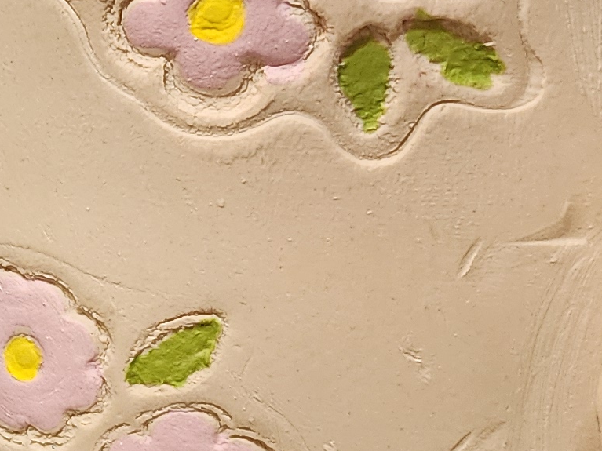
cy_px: 183
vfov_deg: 12.3
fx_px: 2087
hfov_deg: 15.5
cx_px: -217
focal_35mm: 120
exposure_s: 1/120
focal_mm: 6.4
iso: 400
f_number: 1.8
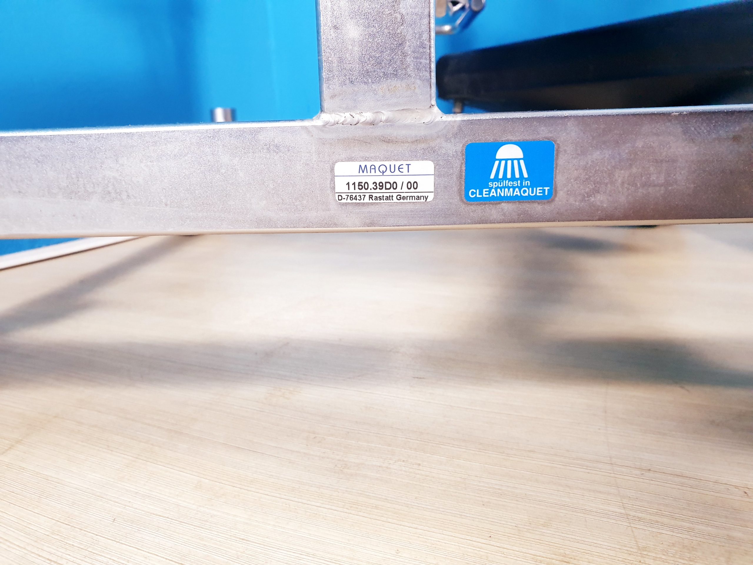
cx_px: 376
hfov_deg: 67.3
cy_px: 282
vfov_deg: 53.1
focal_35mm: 26
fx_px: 566
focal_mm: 4.3
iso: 400
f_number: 2.4
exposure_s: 1/50
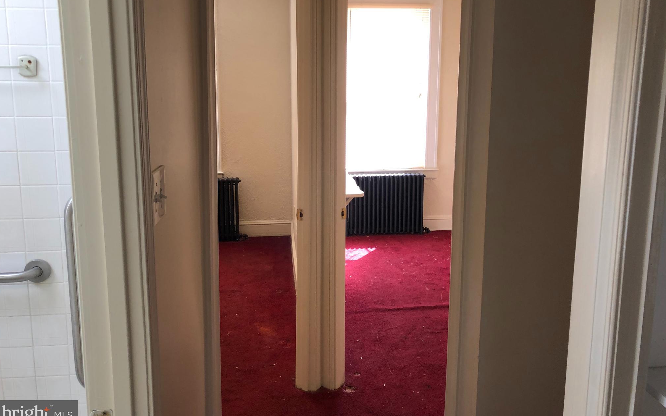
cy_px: 175
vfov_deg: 41.7
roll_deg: -1.7
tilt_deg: -7.4
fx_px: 544
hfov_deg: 62.9
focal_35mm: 30
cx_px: 332
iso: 25
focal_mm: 3.99
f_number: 1.8
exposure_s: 1/40
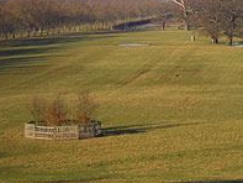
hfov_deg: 7.6
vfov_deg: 5.7
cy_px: -19
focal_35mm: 260
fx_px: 1826
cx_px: 186
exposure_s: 1/80
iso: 64
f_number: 8.5
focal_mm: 18.9
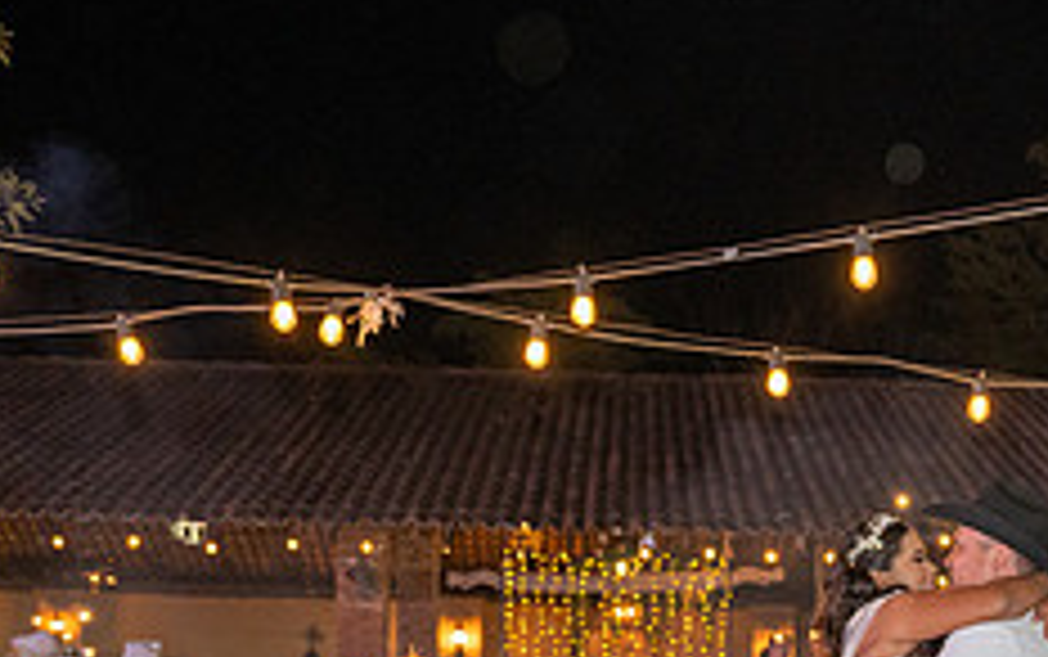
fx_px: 2029
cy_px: 839
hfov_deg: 28.7
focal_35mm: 71
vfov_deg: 17.3
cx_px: 711
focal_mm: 28
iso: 2000
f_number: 4
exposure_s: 1/160
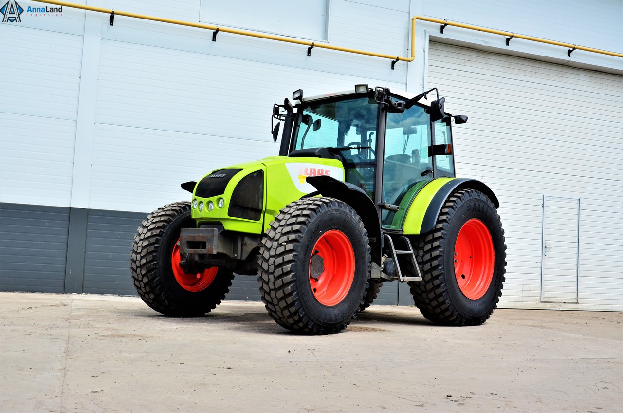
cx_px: 312
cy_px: 206
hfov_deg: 49.6
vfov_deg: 34.1
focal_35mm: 39
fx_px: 674
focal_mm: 26
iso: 125
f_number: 7.1
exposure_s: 1/400
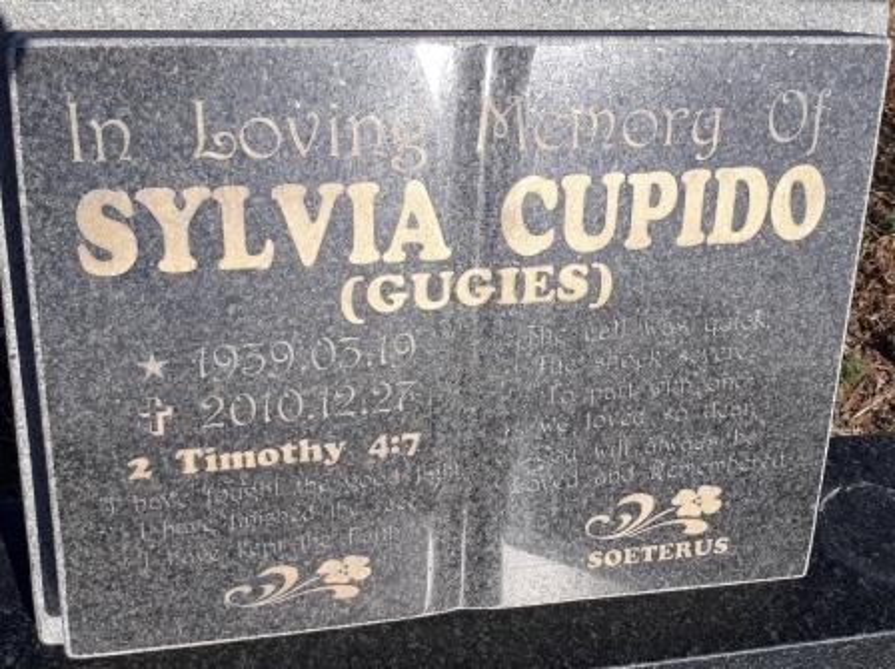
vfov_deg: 51.3
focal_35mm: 27
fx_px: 697
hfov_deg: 65.4
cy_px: 334
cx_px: 448
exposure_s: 1/1767
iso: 40
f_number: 1.9
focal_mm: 3.6
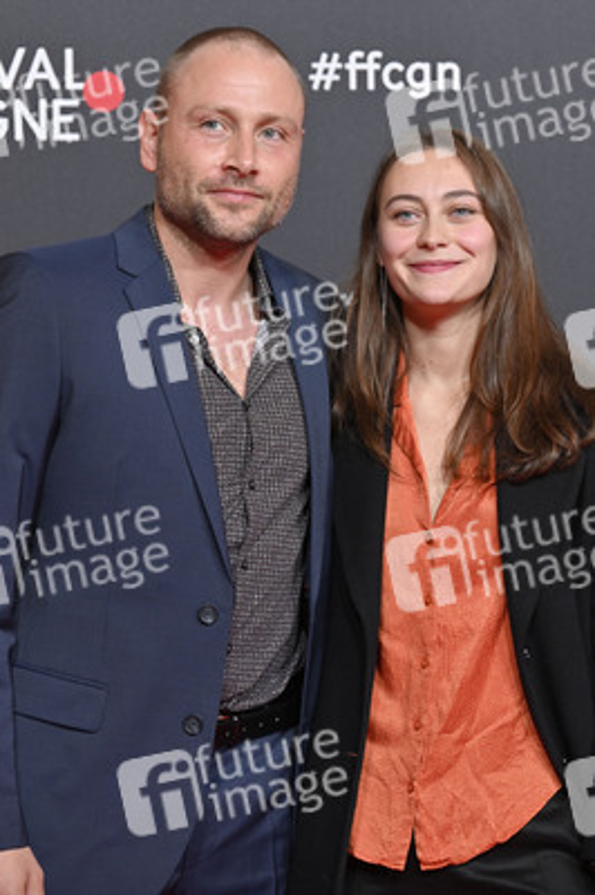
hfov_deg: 13.4
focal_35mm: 102
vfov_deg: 20.0
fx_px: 2533
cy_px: 448
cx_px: 298
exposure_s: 1/200
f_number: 4
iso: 800
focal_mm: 102
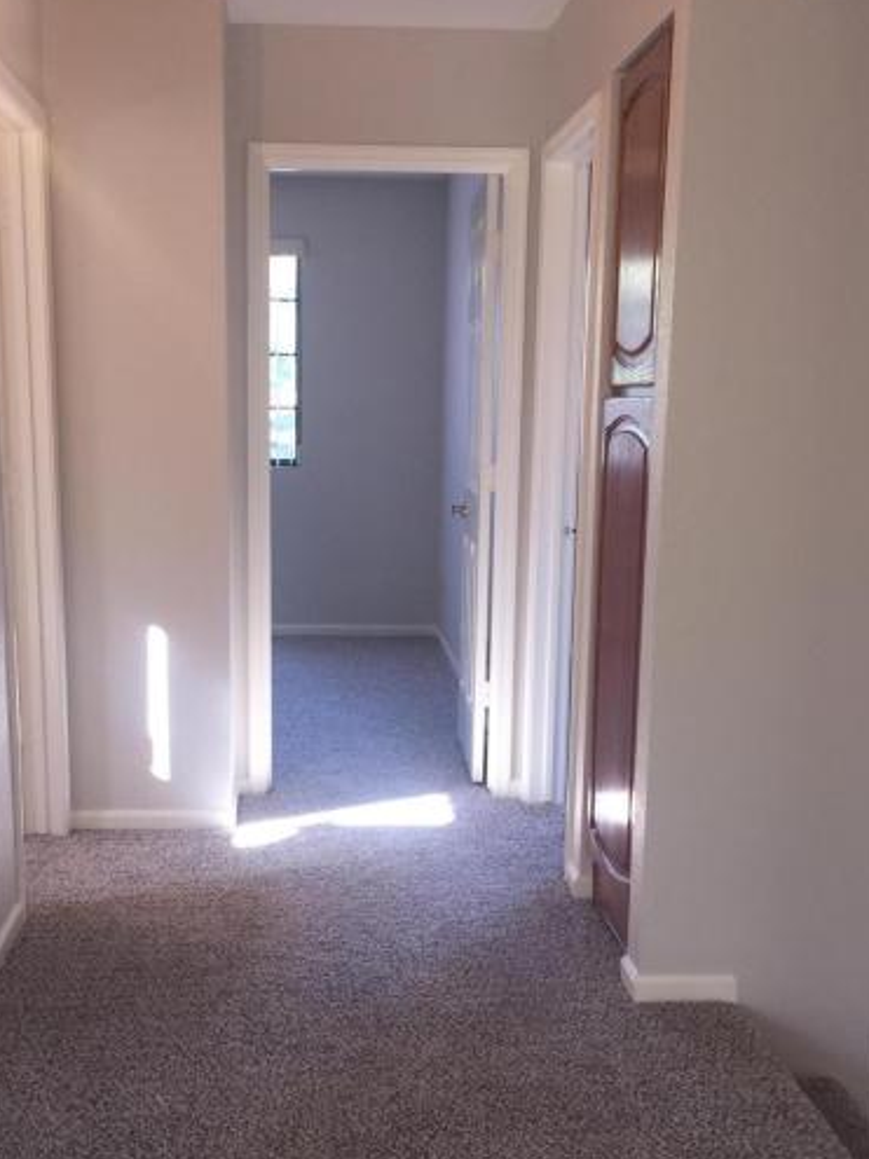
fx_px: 1507
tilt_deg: -11.5
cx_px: 358
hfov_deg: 32.1
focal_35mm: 45
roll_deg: -0.7
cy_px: 716
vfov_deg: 41.8
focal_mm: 4.15
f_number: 2.2
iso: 32
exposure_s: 1/30
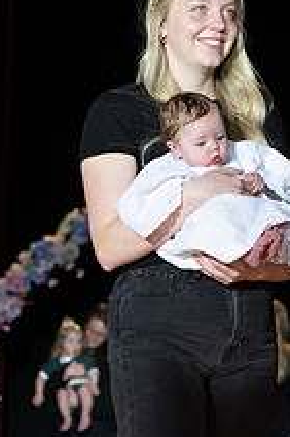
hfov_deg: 4.4
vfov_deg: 6.6
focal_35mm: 311
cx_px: 210
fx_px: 3764
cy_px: 365
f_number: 5.6
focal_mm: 91
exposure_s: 1/320
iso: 1000
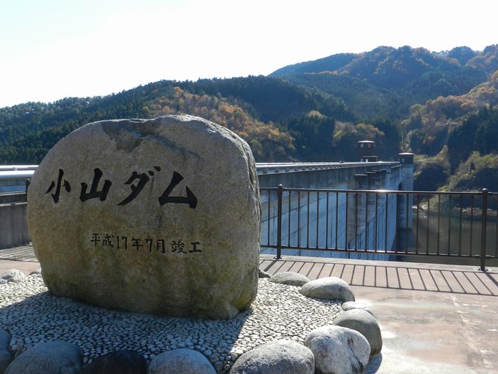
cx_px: 247
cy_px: 190
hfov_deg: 47.8
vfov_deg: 36.8
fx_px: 561
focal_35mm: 39
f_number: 4
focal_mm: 6.7
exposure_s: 1/800
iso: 160
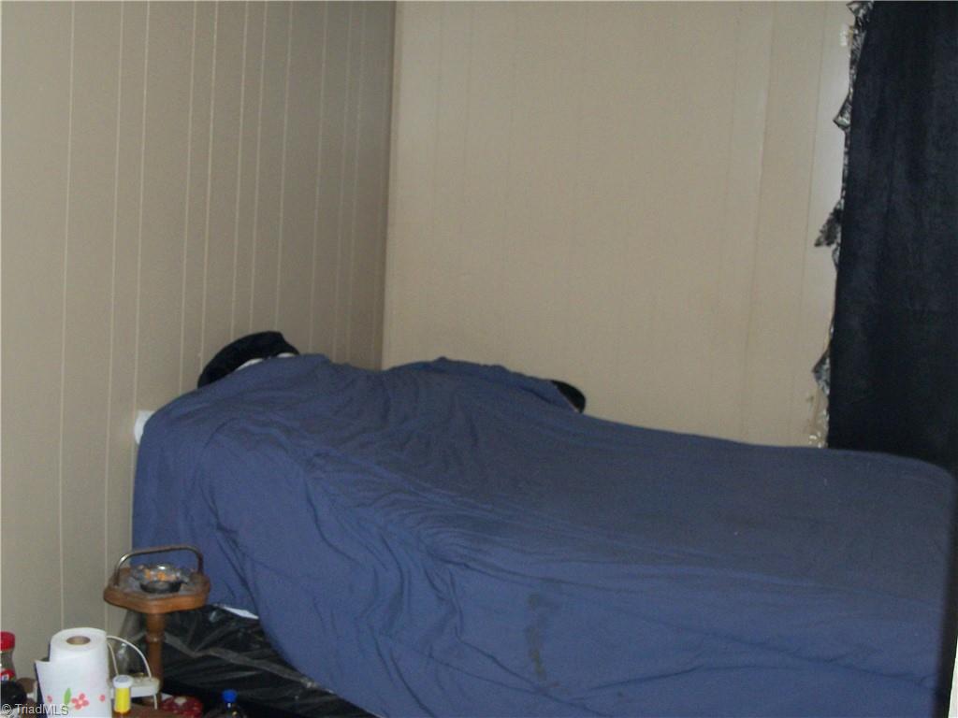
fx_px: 1384
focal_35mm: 50
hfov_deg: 38.2
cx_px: 479
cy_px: 359
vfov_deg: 29.1
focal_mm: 8.8
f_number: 3.6
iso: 250
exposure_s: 1/40
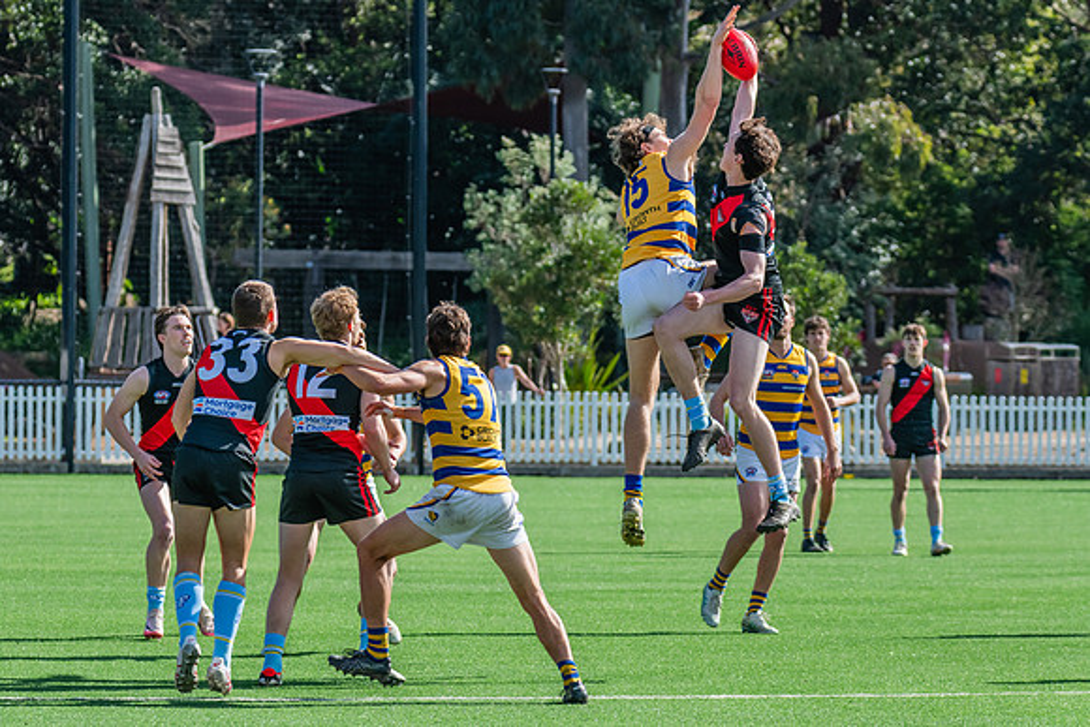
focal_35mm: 265
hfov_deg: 7.8
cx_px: 508
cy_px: 368
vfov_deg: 5.2
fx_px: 8035
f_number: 9
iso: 800
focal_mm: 240
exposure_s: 1/1000
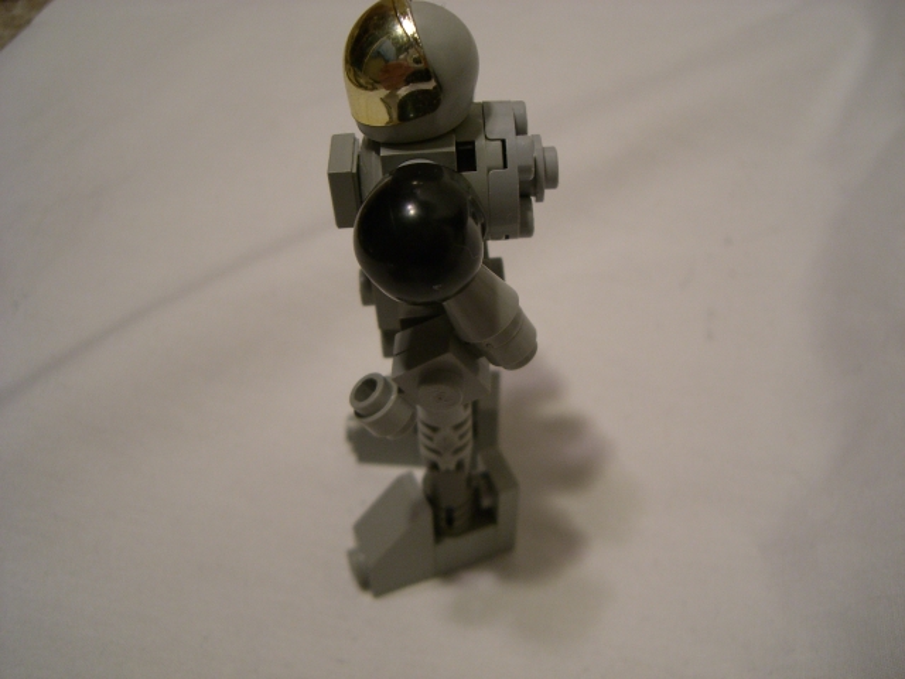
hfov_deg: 49.0
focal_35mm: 38
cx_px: 452
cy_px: 340
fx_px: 993
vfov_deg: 37.7
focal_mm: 6.2
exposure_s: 1/25
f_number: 2.7
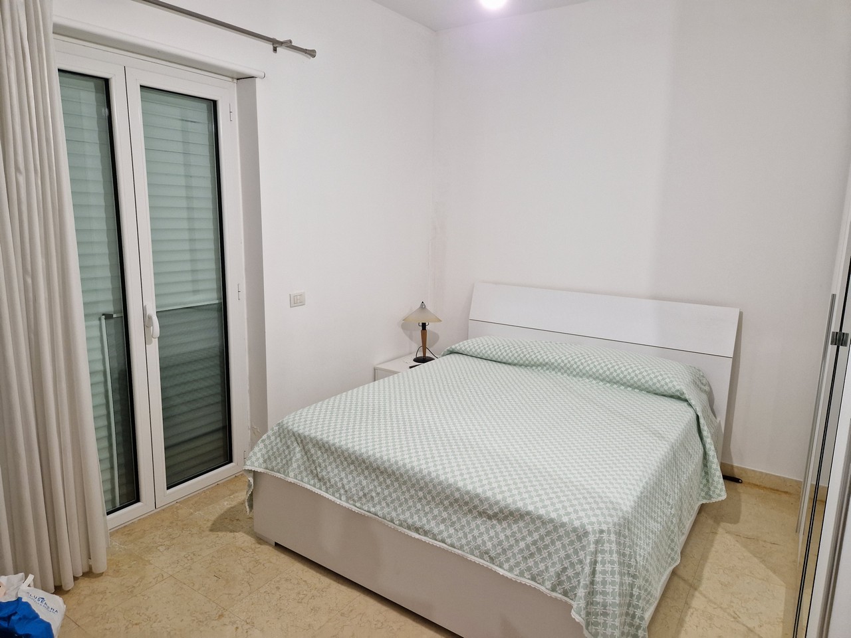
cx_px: 426
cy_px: 319
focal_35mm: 23
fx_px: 565
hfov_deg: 73.9
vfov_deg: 58.9
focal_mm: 5.4
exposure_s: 1/100
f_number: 1.8
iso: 250
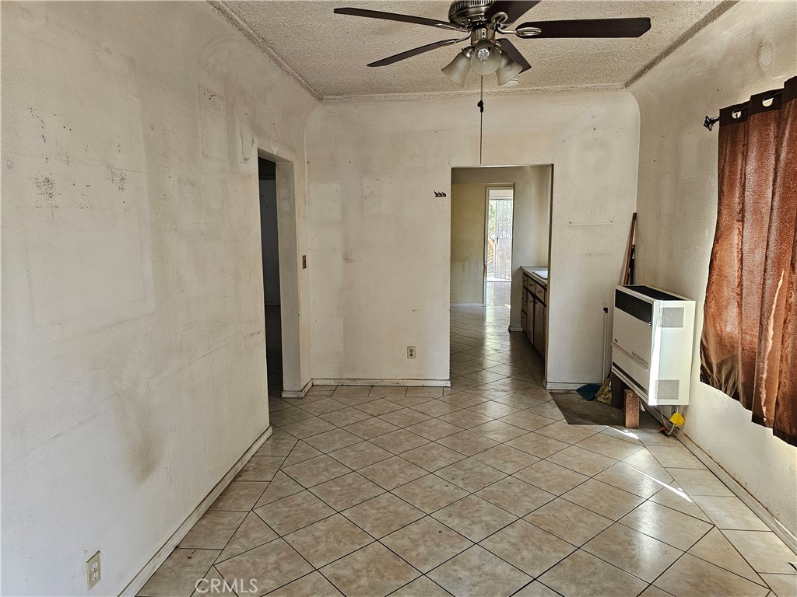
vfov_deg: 58.9
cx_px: 398
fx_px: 530
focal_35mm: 23
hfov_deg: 73.9
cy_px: 298
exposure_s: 1/120
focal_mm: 6.3
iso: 200
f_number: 1.7
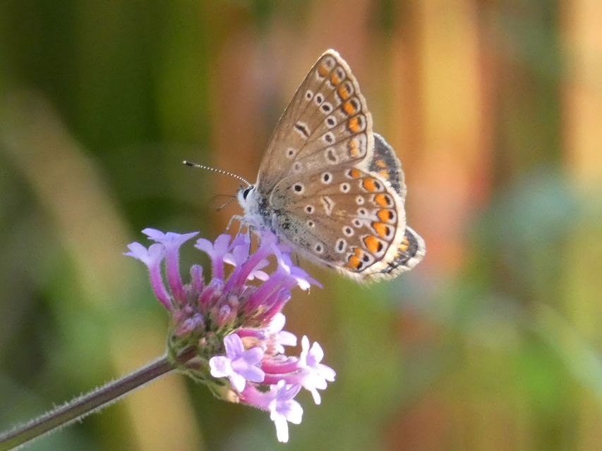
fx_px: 6088
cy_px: 226
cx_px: 301
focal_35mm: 350
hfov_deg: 5.7
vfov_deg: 4.2
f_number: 5.6
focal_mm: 62.7
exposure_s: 1/80
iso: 640
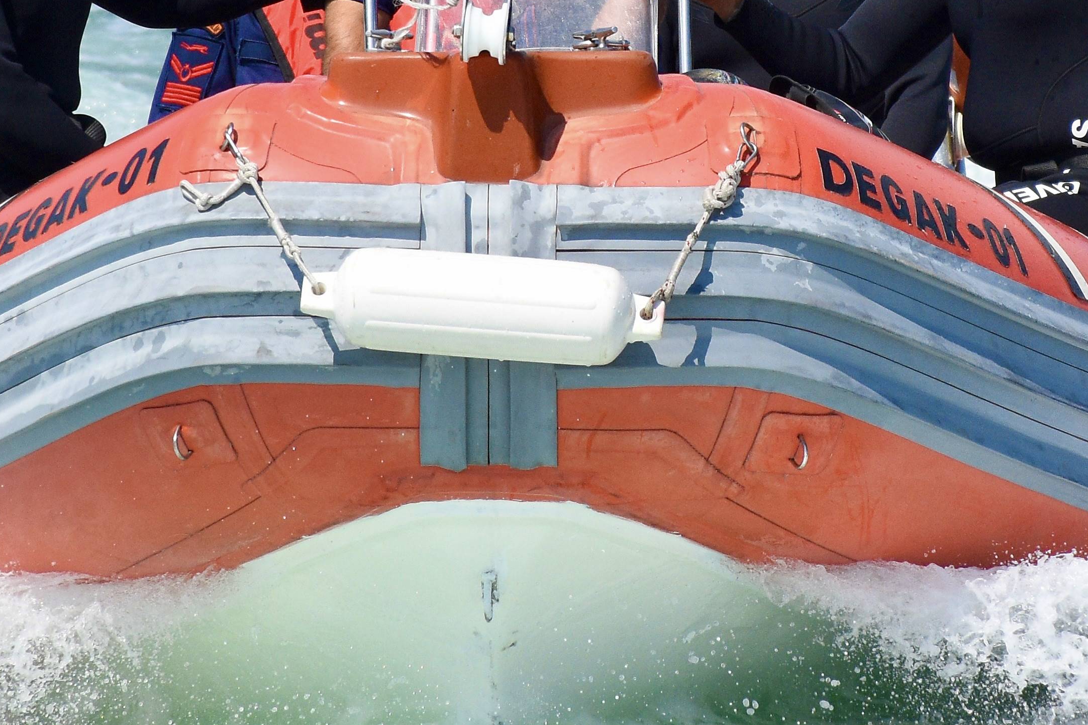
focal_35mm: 582
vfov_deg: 2.4
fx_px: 17587
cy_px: -110
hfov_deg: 3.5
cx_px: 611
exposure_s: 1/3200
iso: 640
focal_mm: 140
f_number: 7.1
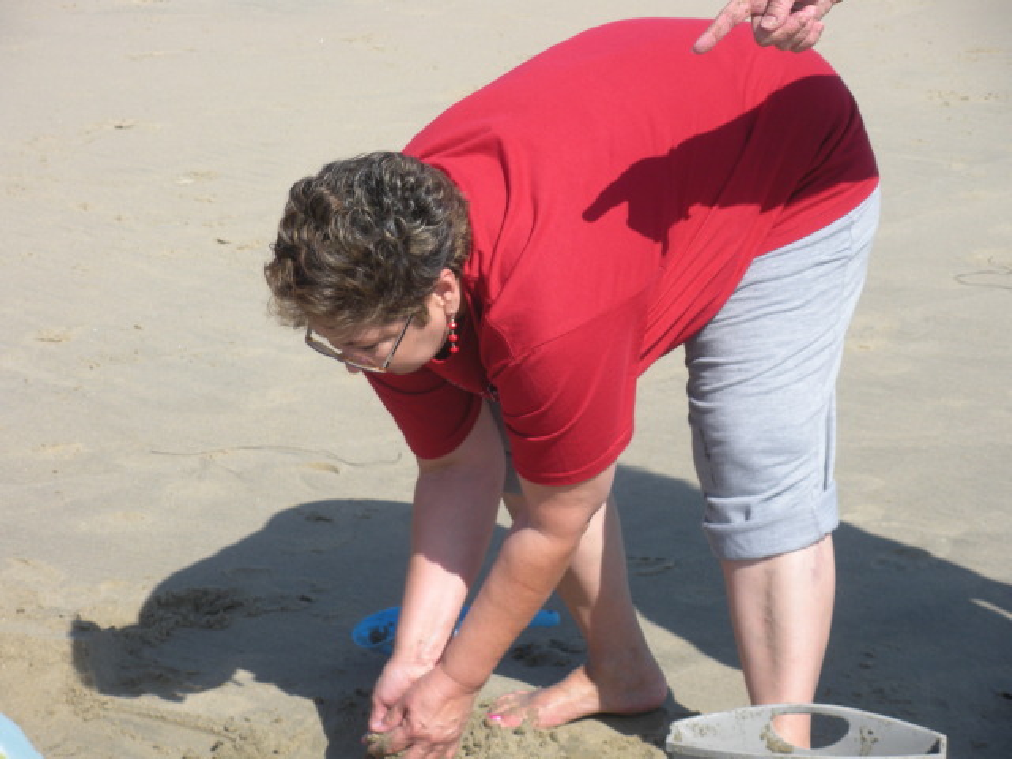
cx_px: 506
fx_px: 2924
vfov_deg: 14.8
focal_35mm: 100
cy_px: 380
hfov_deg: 19.6
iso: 64
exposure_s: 1/327
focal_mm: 17.4
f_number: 5
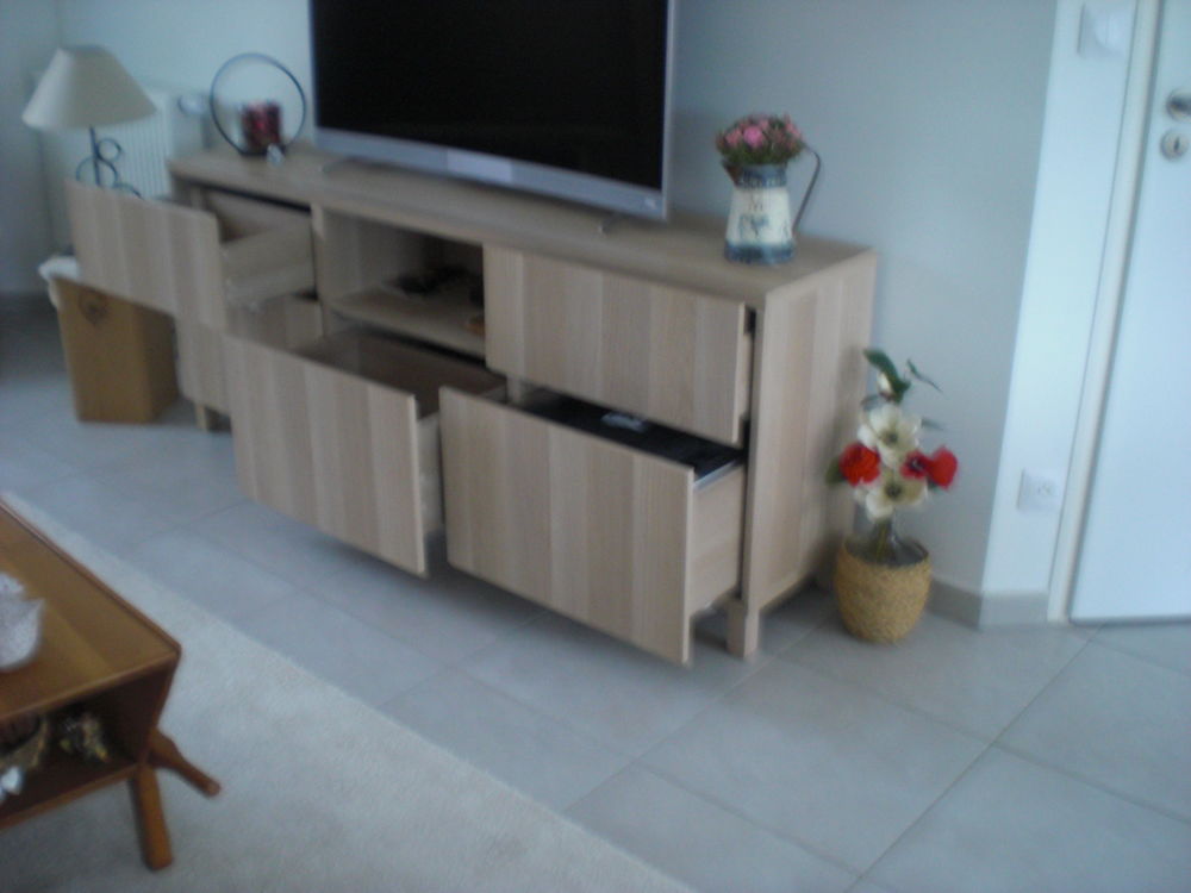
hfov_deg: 49.0
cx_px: 596
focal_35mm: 38
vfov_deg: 37.7
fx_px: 1307
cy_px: 446
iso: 200
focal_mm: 6.3
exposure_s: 1/10
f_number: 3.1
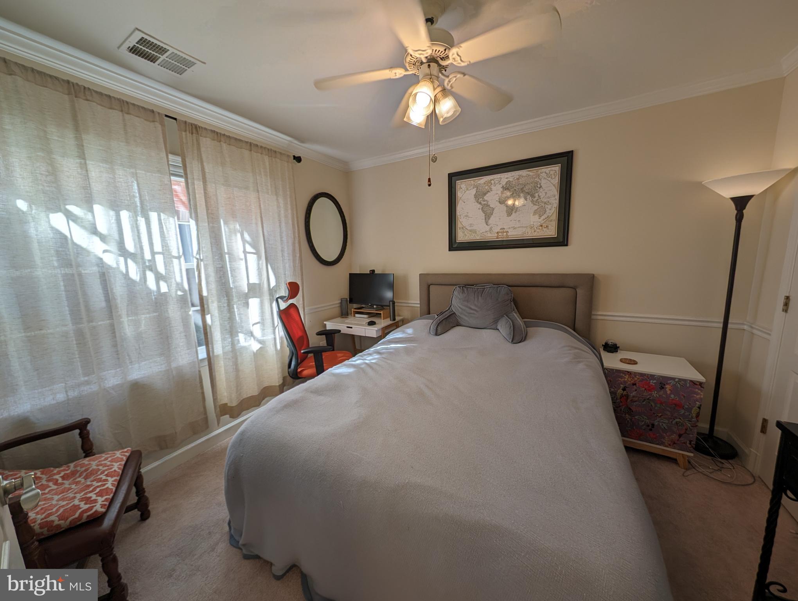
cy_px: 300
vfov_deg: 94.6
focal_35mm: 12
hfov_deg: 110.5
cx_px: 399
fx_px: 277
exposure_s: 1/167
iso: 42
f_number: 1.95
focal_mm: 2.23
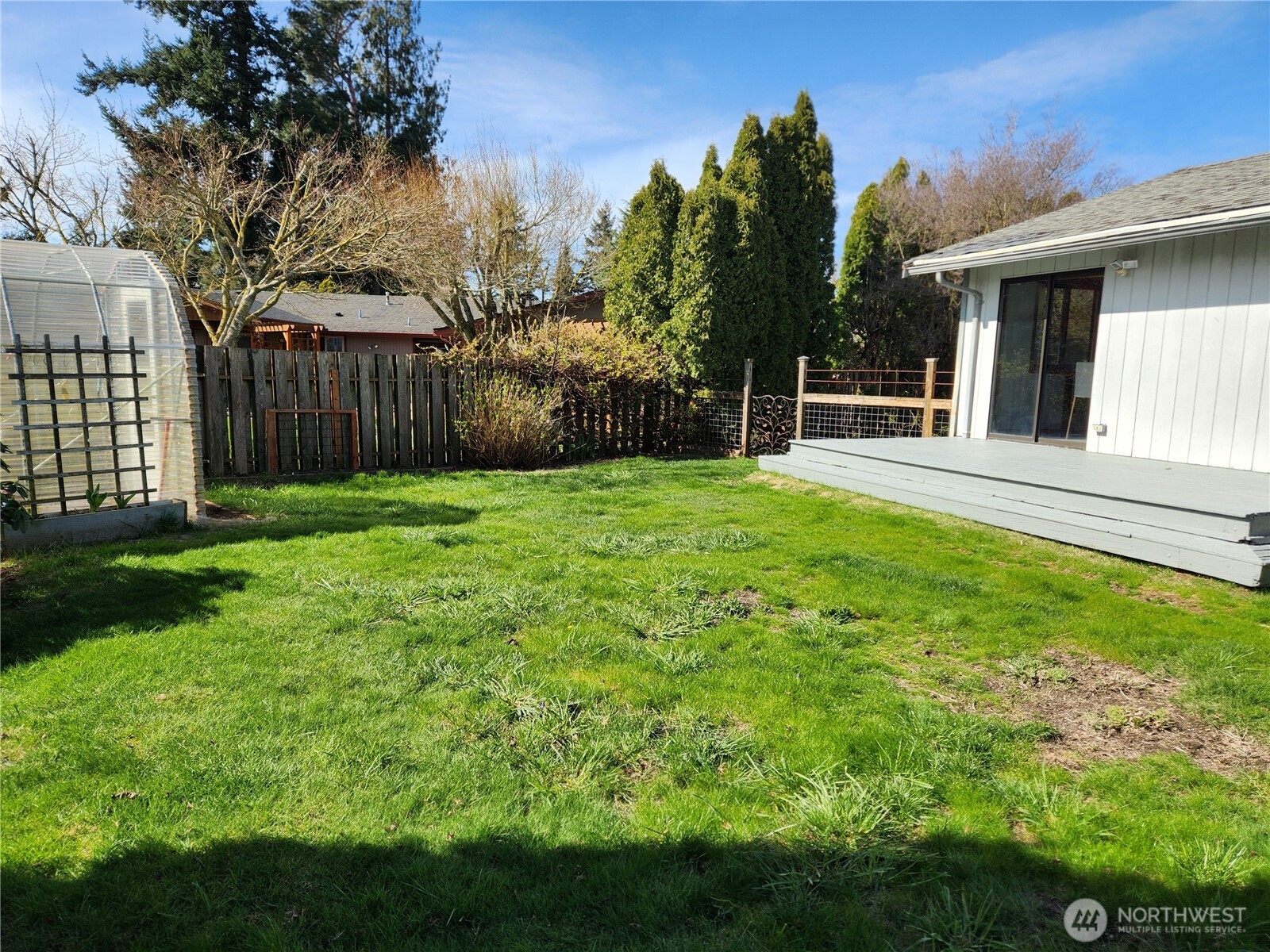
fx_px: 844
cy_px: 476
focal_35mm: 23
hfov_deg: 73.9
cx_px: 635
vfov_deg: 58.9
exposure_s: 1/1212
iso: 20
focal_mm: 5.4
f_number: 1.8
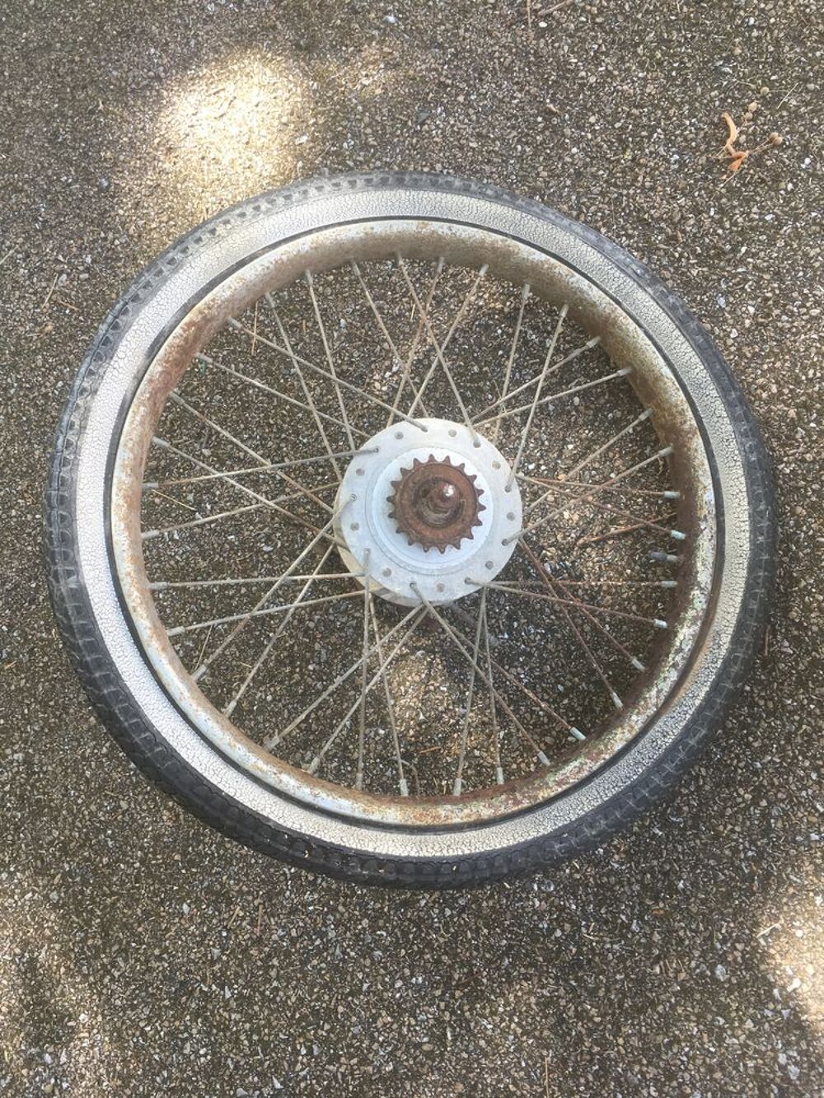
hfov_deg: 48.2
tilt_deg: -77.0
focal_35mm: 29
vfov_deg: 61.7
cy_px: 549
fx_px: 920
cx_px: 412
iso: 25
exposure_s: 1/50
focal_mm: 4.15
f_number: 2.2
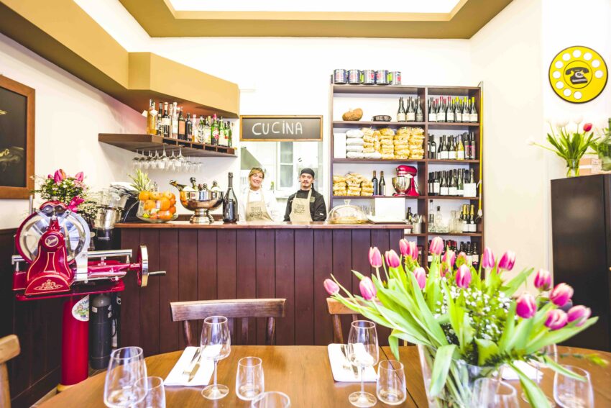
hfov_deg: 81.2
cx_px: 306
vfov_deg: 59.5
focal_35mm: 21
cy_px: 204
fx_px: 356
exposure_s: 1/2
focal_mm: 21
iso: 100
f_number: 3.5
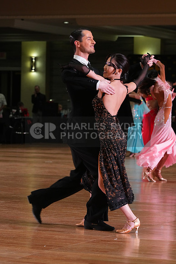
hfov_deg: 9.0
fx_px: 1121
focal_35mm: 153
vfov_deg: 13.4
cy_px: 132
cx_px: 88
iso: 3200
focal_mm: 153
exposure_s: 1/200
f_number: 7.1
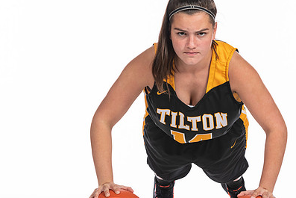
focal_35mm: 230
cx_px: 188
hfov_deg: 8.9
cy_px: 118
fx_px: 1892
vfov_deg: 6.0
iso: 100
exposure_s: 1/100
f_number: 5.6
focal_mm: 105
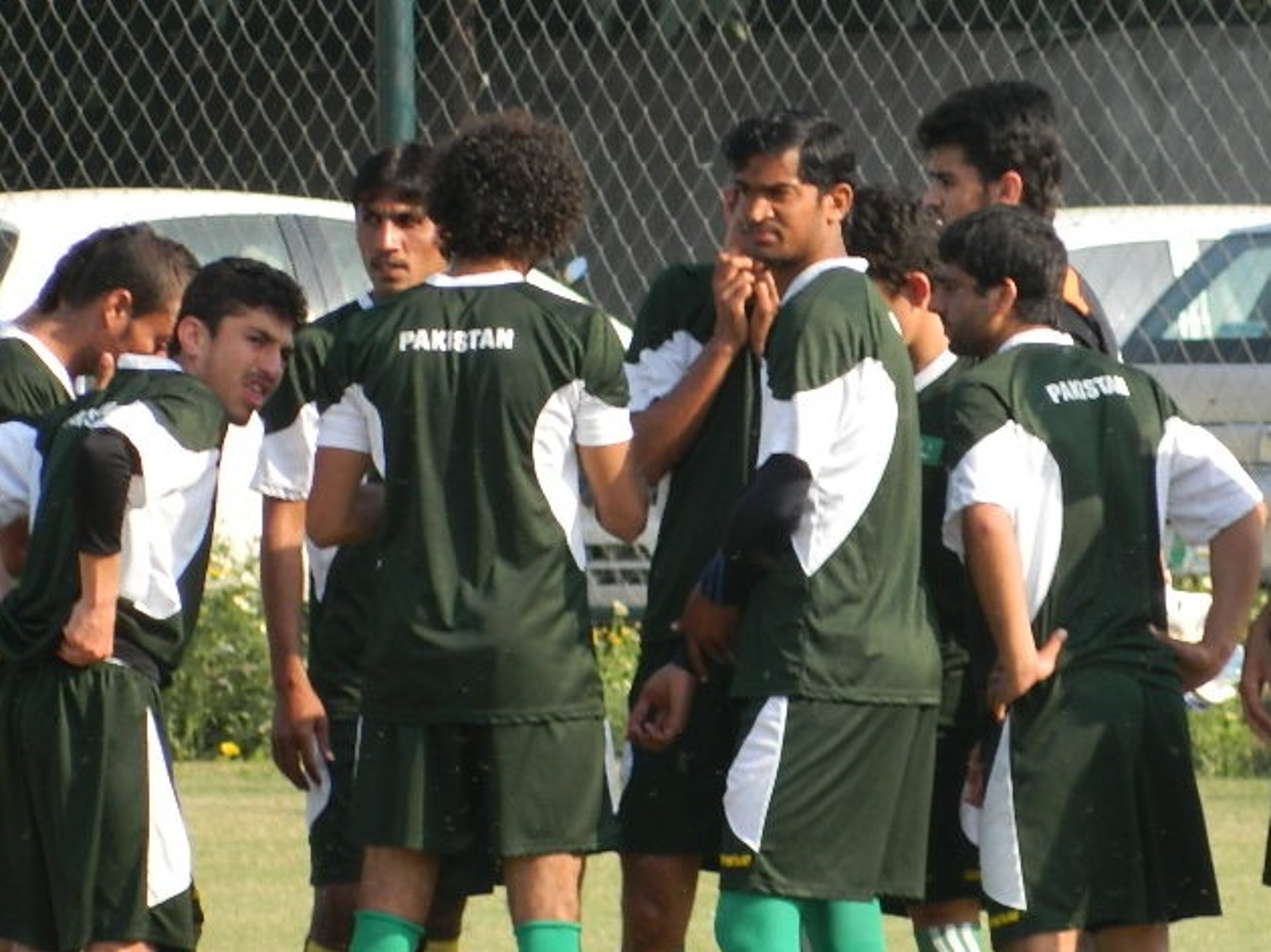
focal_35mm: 854
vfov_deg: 1.7
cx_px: 698
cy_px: 567
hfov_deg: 2.3
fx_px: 31344
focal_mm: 94.5
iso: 100
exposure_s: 1/200
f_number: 5.8
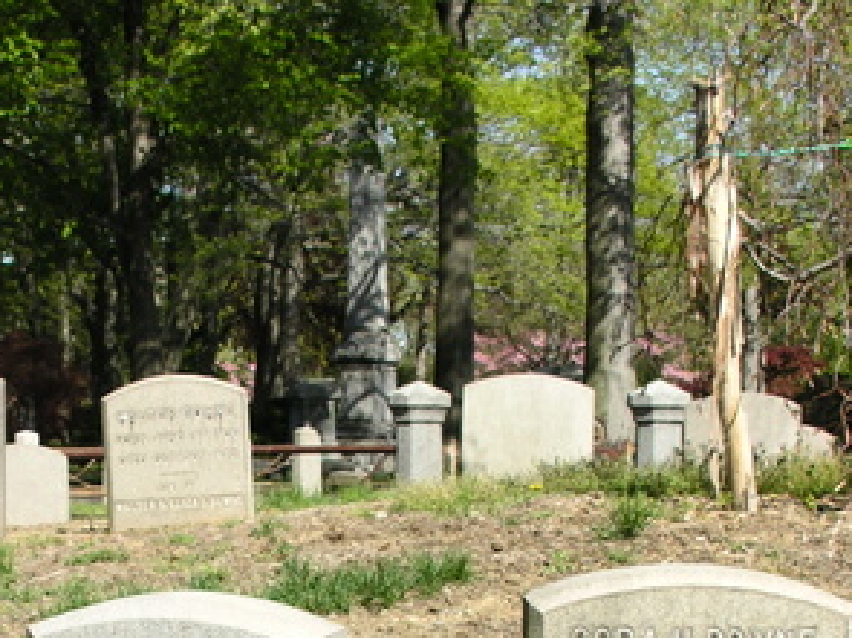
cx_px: 199
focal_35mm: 94
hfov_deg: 20.7
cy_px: 765
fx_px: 2313
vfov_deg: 15.2
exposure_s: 1/200
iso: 50
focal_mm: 8.9
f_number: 5.6
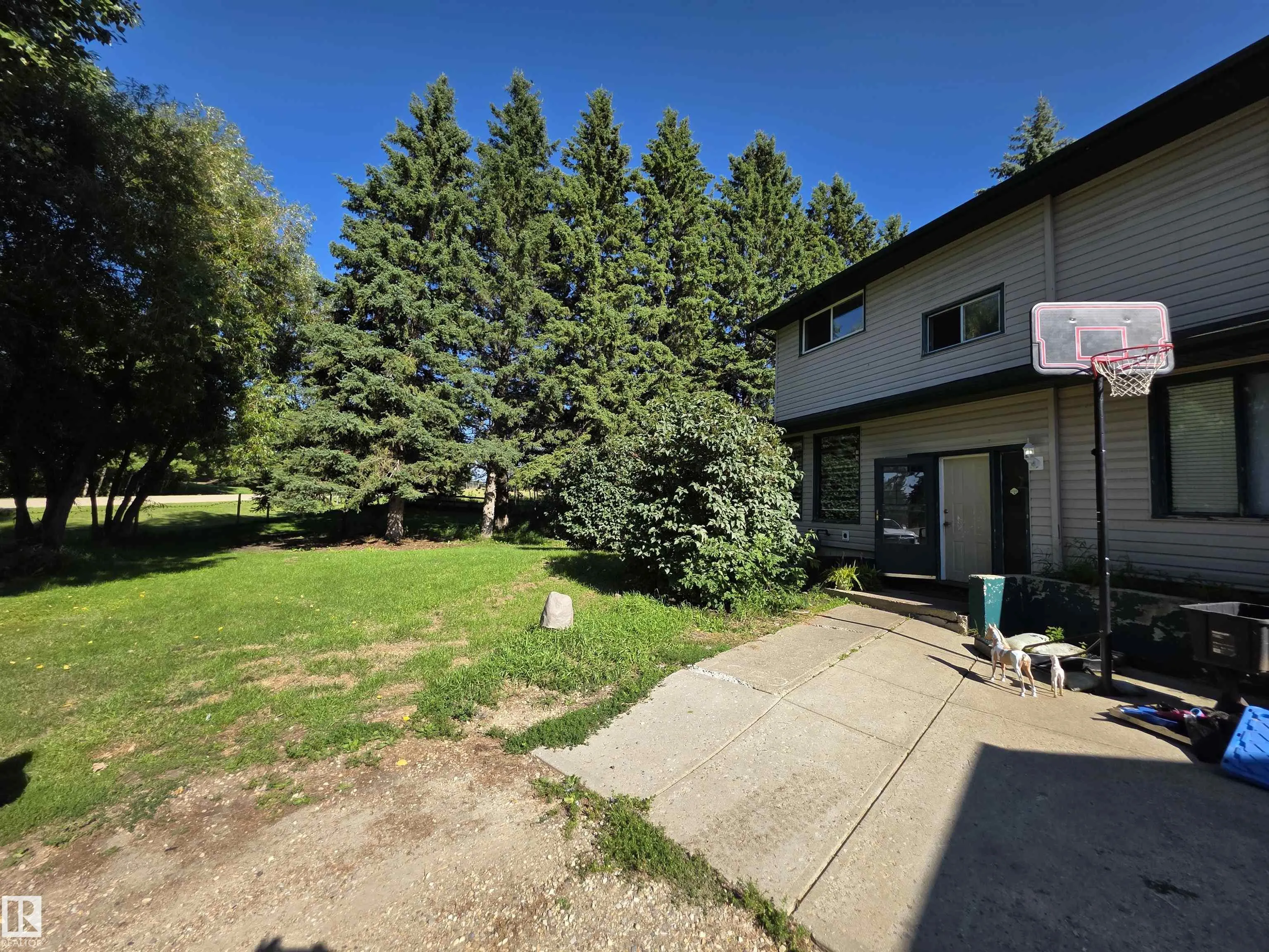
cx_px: 634
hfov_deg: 106.2
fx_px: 477
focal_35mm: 13
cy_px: 476
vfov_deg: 89.9
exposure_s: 1/1318
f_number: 1.9
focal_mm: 2.2
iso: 40
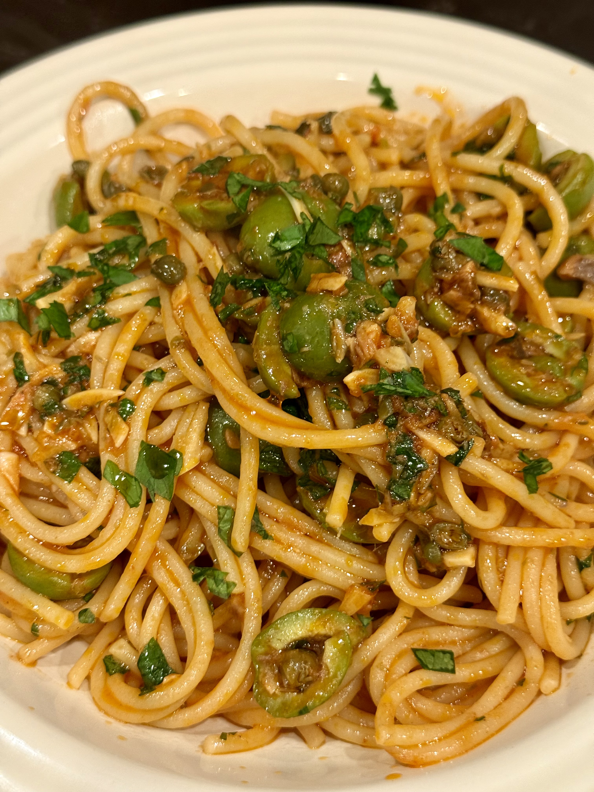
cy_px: 396
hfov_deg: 30.3
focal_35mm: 48
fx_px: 1098
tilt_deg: -55.6
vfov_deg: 39.7
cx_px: 297
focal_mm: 6.76
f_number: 1.78
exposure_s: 1/59
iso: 250
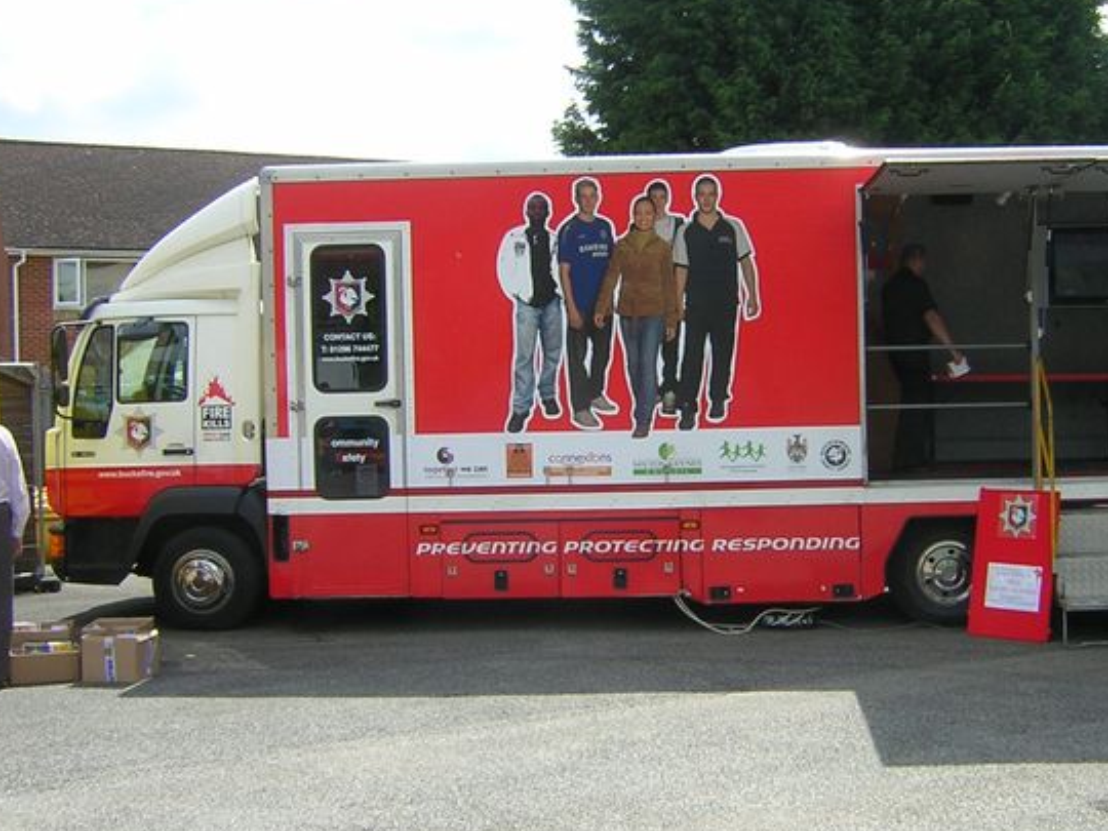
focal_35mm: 48
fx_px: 1536
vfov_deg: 30.3
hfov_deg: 39.3
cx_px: 708
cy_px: 394
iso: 100
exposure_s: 1/185
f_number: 5.2
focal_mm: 4.7
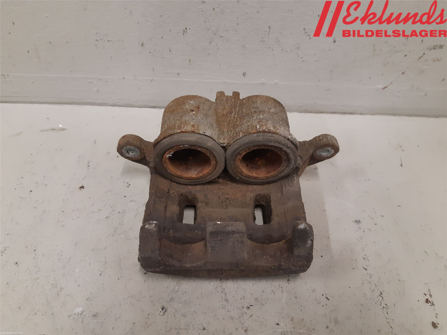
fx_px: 336
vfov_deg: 53.1
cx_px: 224
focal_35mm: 26
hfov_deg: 67.3
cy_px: 168
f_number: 1.7
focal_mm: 3.93
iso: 160
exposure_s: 1/50
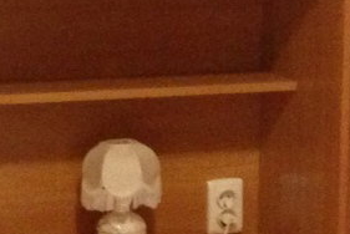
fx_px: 1937
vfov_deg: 6.9
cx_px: 209
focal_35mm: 199
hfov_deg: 10.3
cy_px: 218
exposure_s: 1/15
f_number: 2.4
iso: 400
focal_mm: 4.13
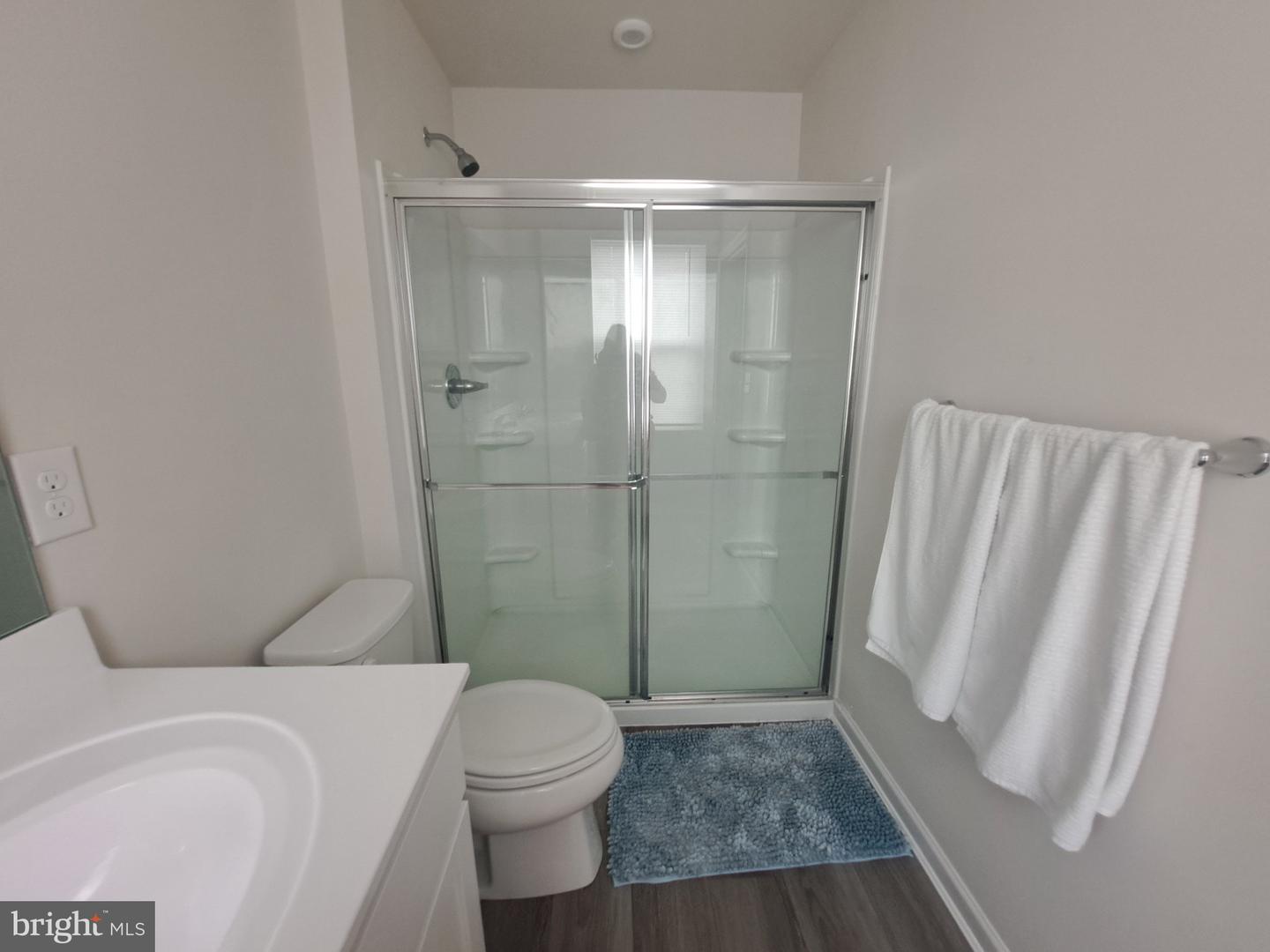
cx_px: 635
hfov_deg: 106.2
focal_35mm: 13
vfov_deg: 89.9
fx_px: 477
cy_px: 476
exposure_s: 1/40
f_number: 2.2
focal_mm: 1.74
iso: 125
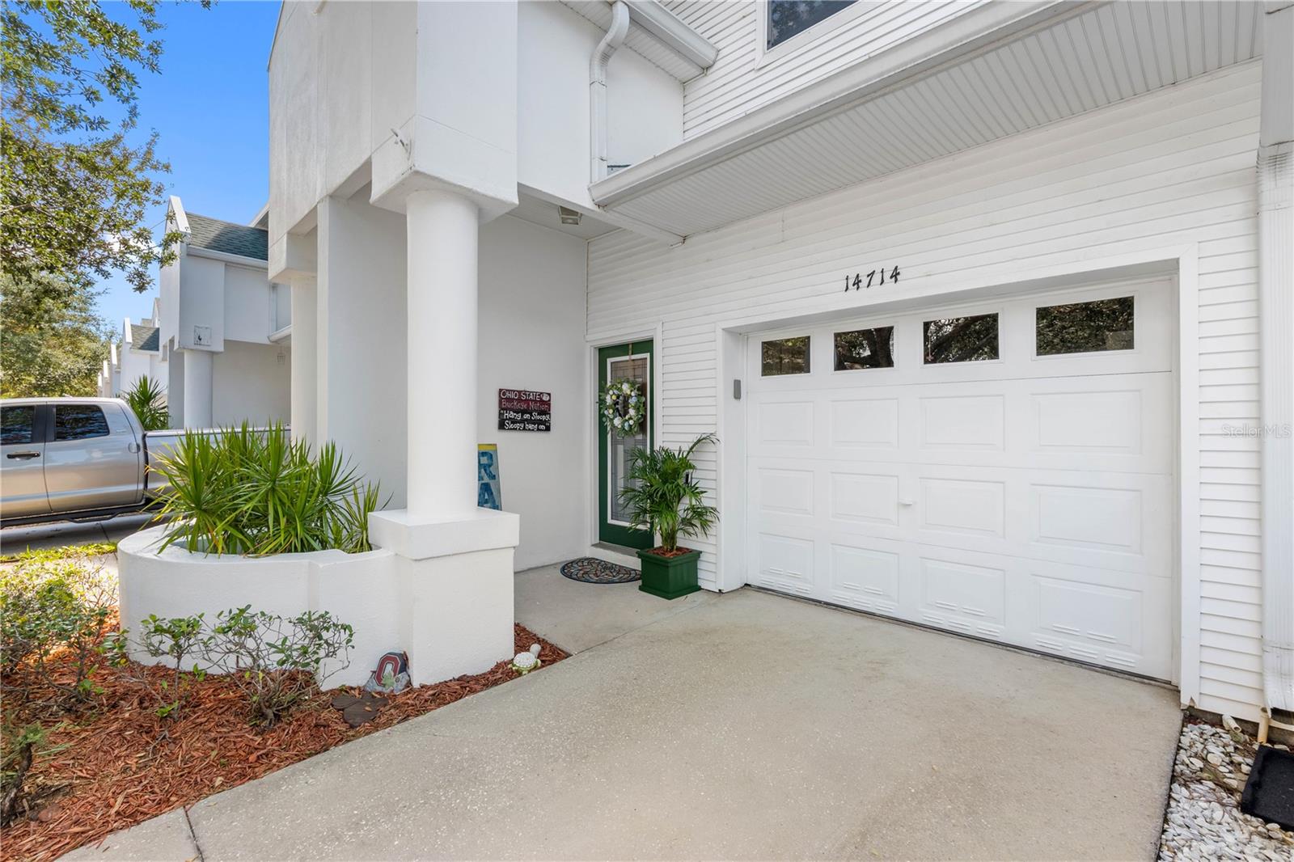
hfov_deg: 96.7
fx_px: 575
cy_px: 431
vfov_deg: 73.7
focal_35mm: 16
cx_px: 647
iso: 125
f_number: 11
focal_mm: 16
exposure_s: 1/100
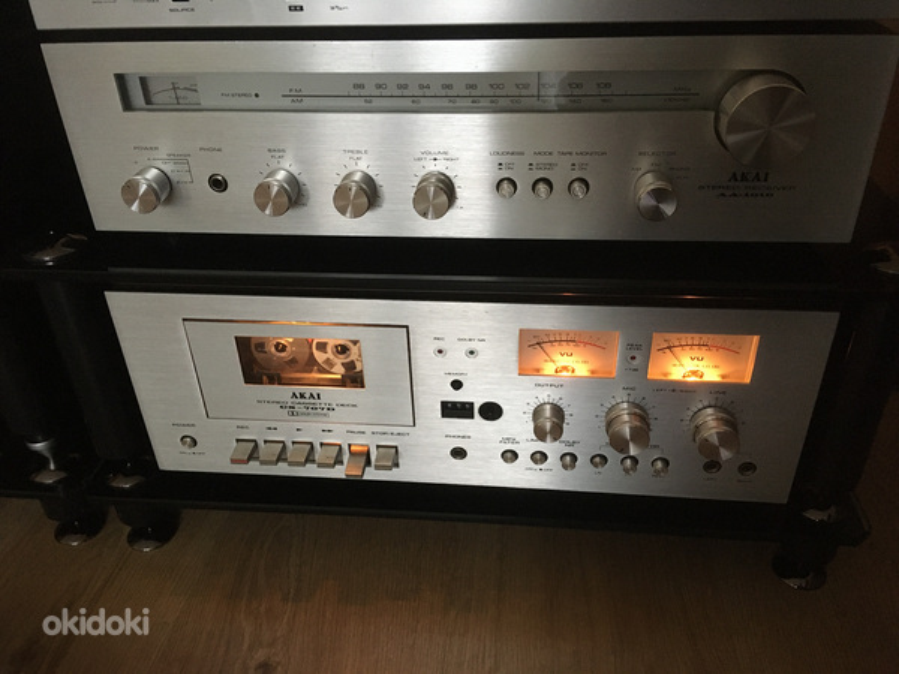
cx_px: 450
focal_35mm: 29
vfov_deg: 48.2
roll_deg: +3.0
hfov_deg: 61.7
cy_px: 337
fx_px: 753
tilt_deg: -32.9
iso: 250
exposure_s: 1/17
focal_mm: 4.15
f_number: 2.2
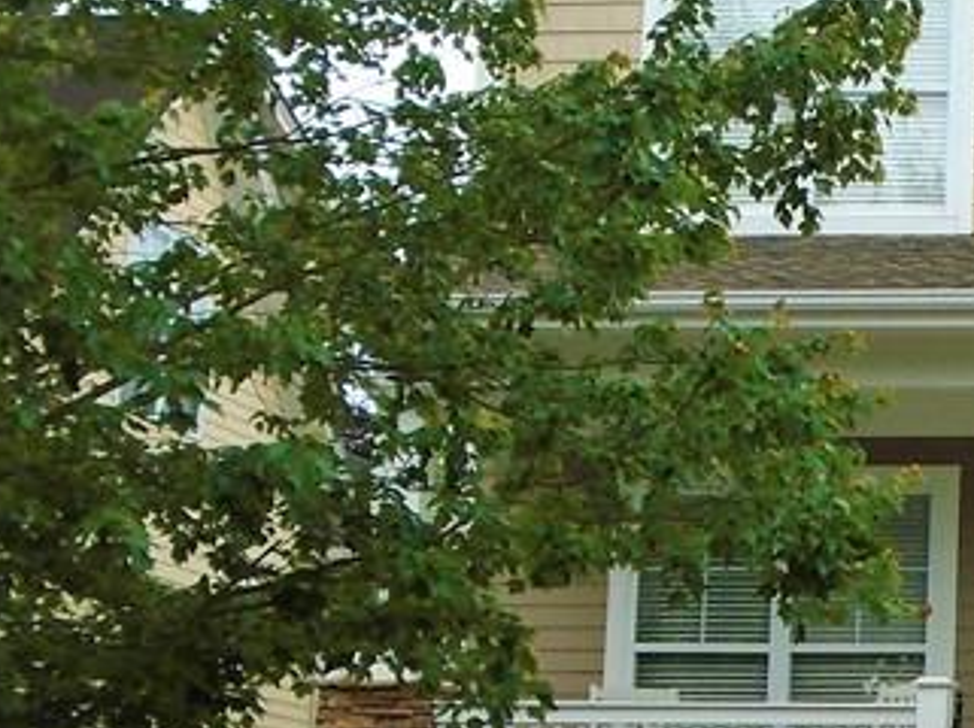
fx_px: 3232
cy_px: 428
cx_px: 1408
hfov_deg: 15.9
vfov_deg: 12.8
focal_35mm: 115
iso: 100
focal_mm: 6.4
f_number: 3.8
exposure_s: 1/125
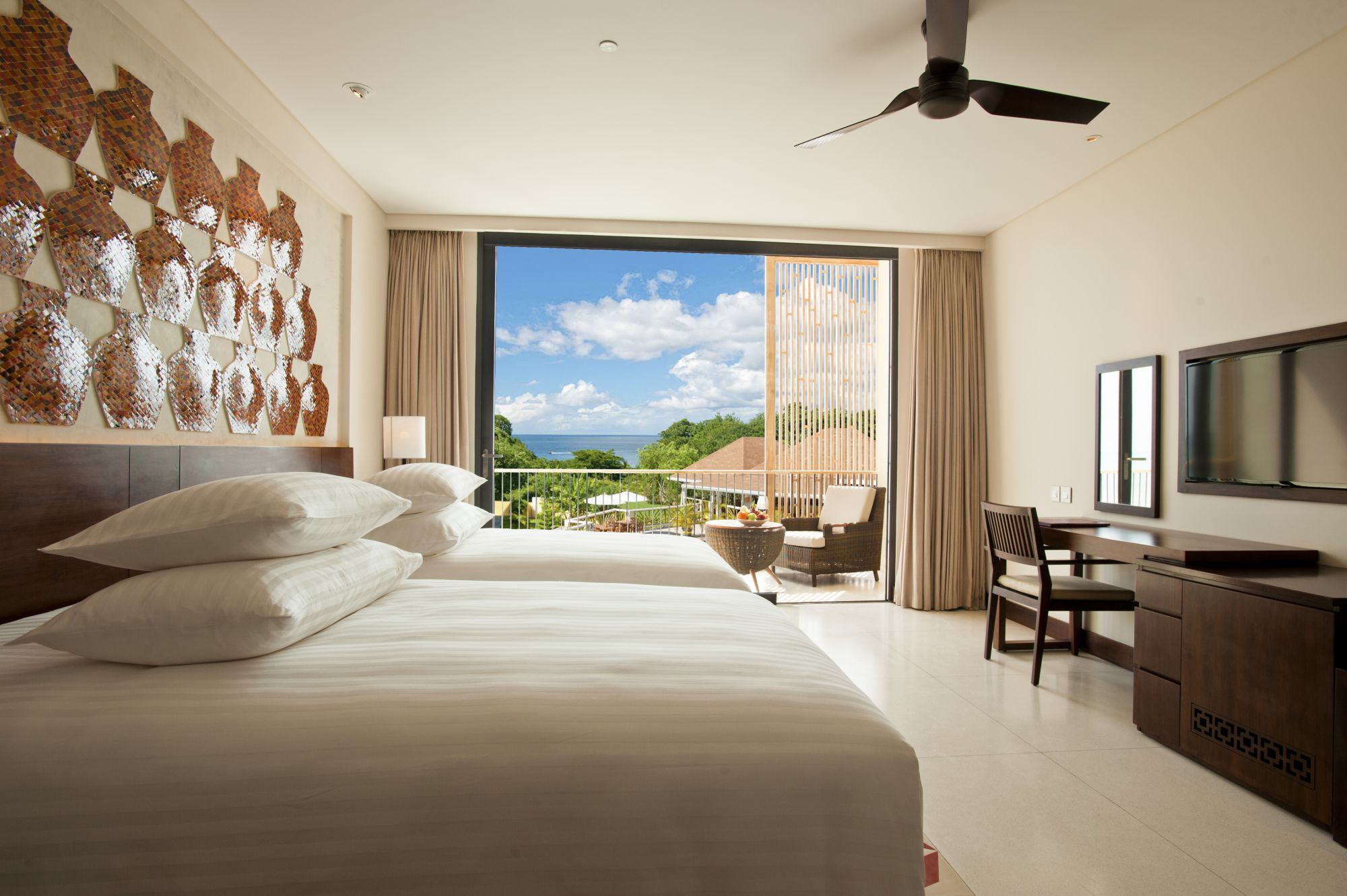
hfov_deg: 86.9
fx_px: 710
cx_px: 674
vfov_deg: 64.5
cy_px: 448
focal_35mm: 19
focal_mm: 19
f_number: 10
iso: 160
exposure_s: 1/100
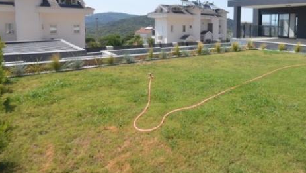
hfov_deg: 68.9
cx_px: 214
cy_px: 41
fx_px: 211
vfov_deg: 42.9
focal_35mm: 26
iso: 100
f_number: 8
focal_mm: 10
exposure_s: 1/250
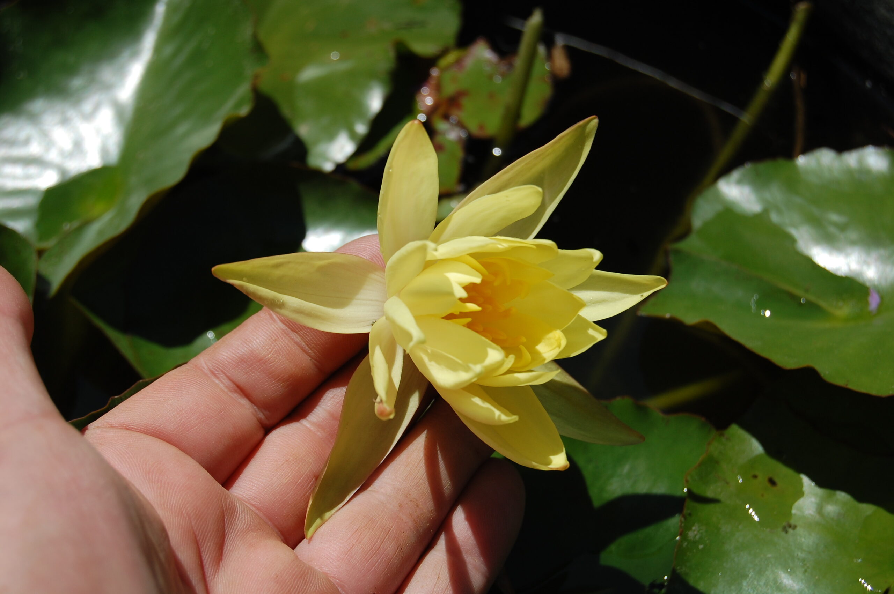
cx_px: 447
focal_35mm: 82
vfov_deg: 16.5
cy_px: 297
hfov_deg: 24.6
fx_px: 2047
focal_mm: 55
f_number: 8
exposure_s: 1/1000
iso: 200
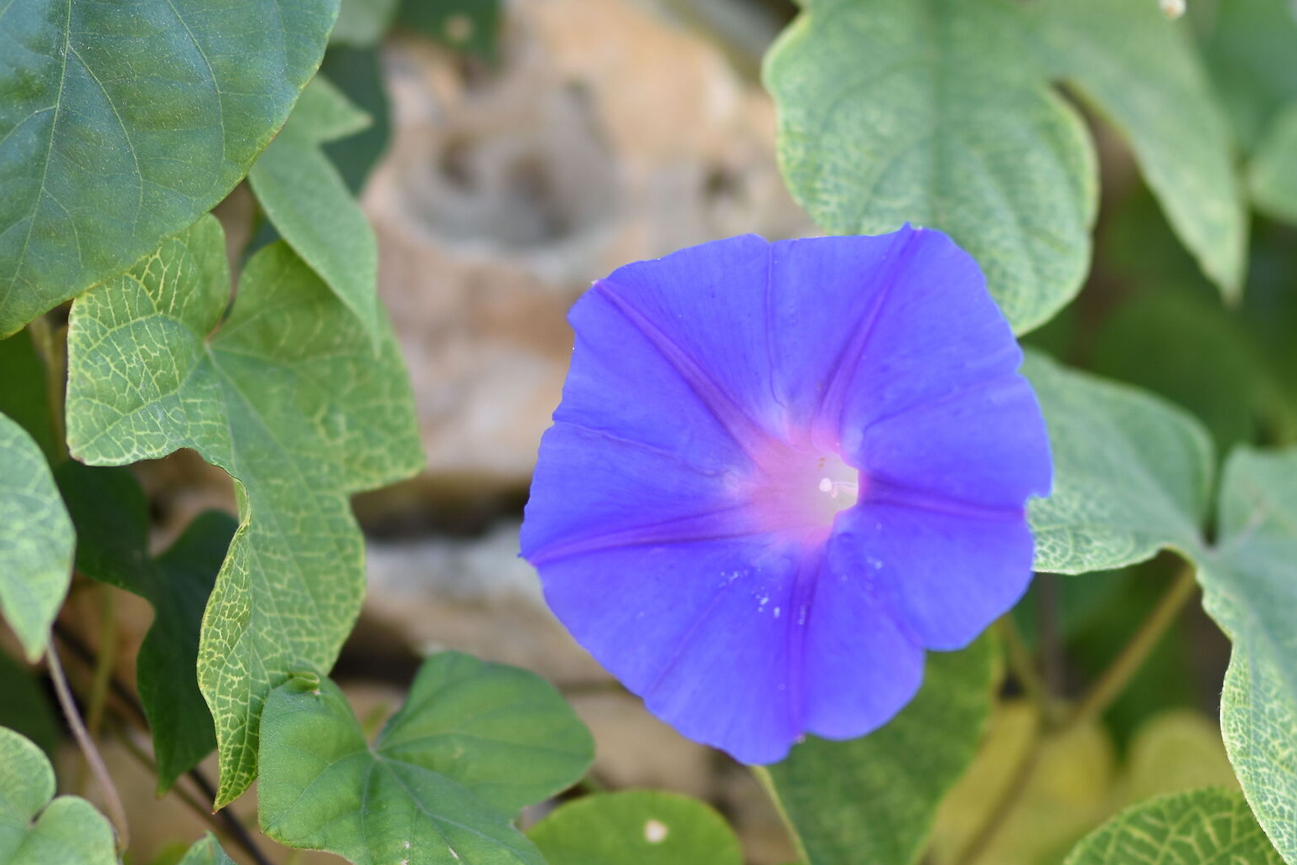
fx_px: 7124
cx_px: 800
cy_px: 508
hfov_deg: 10.4
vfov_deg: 6.9
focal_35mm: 198
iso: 125
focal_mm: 85
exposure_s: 1/1000
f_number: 1.7
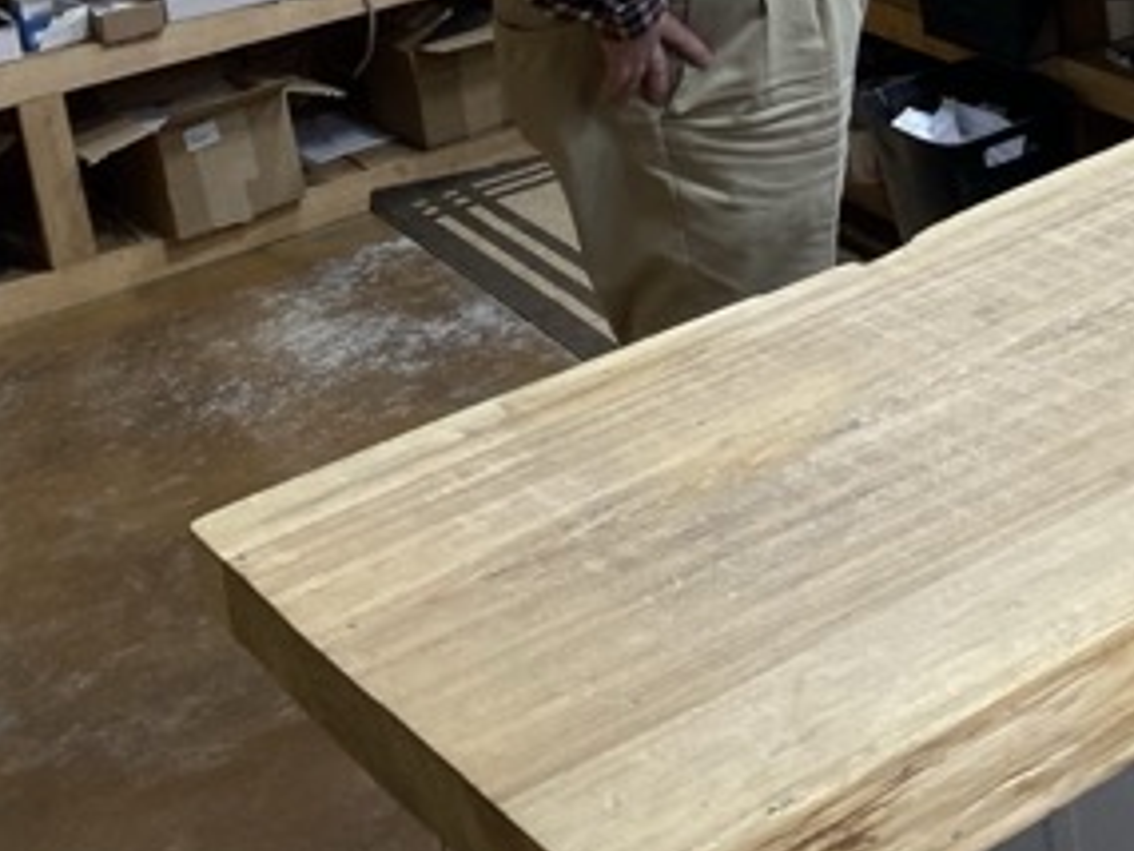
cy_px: -282
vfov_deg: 18.6
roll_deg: +5.5
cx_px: 1520
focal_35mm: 73
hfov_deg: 23.3
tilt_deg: -9.2
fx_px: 2392
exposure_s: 1/120
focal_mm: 4.25
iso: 125
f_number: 1.8
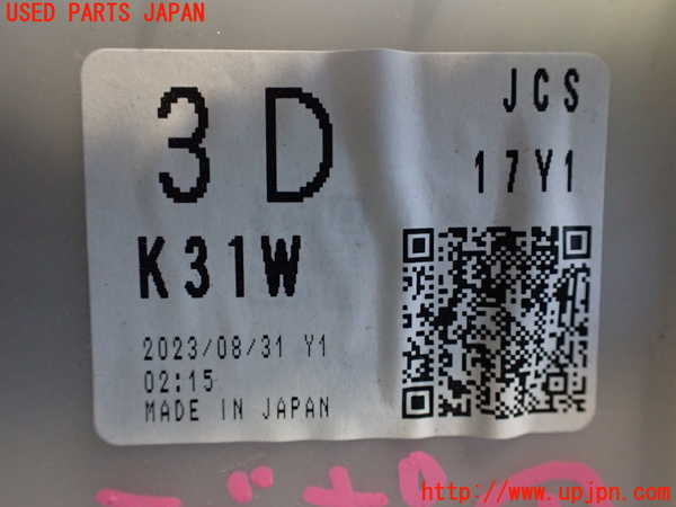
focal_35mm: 30
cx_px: 338
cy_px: 254
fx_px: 586
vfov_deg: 46.8
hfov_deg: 60.0
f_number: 2.3
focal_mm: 5.4
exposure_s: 1/60
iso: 800
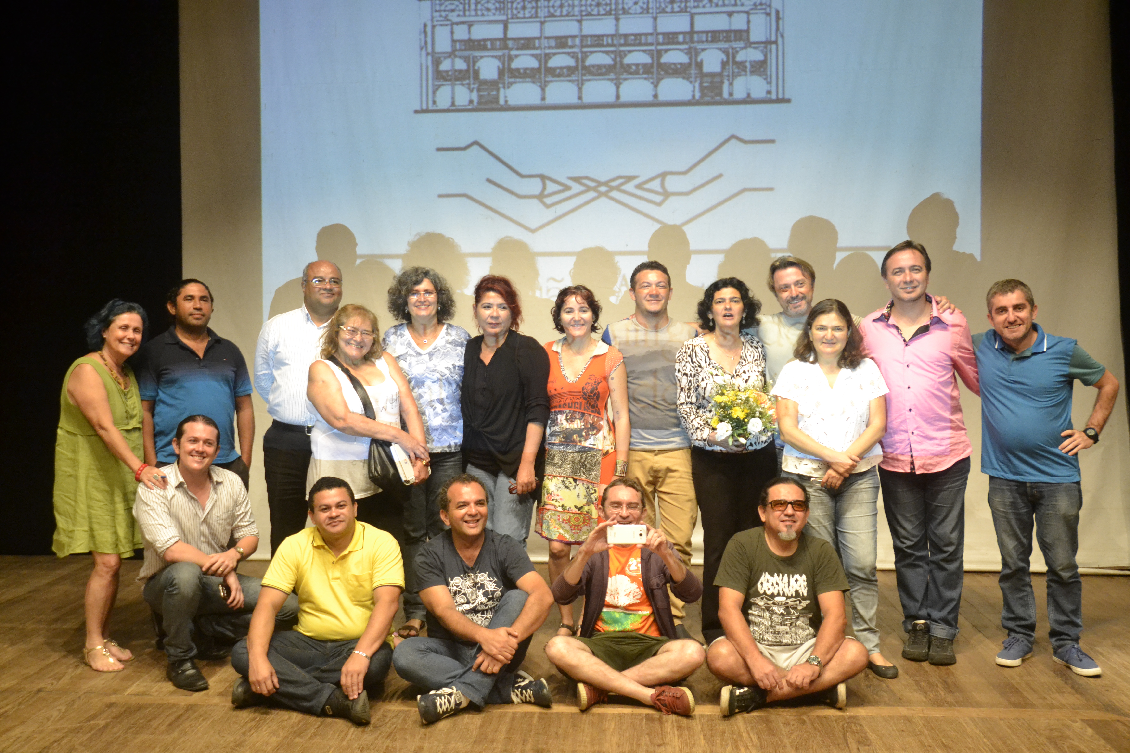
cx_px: 565
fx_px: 1130
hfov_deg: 53.1
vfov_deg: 36.9
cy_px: 376
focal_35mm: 36
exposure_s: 1/60
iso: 2500
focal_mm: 24
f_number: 3.8
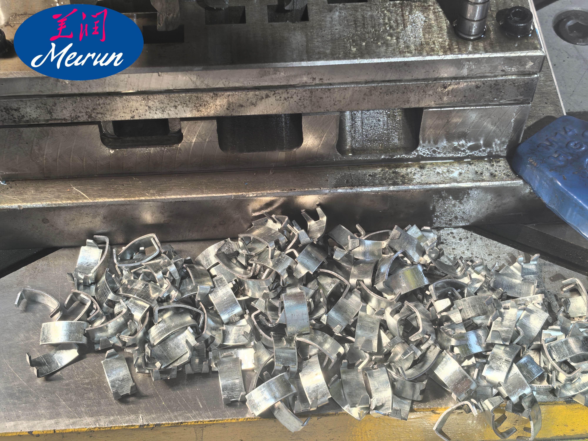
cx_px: 294
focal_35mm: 61
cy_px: 220
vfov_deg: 24.0
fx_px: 1036
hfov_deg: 31.7
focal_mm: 6.35
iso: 100
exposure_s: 1/100
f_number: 2
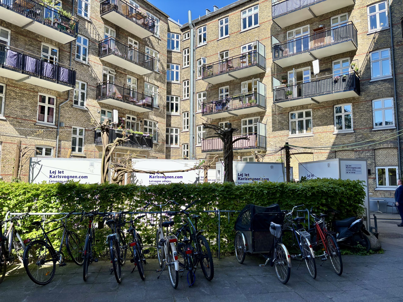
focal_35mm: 26
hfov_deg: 67.3
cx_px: 202
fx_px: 303
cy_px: 151
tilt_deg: +6.0
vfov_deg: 53.1
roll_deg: -0.4
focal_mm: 5.96
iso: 50
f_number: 1.6
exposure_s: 1/1590
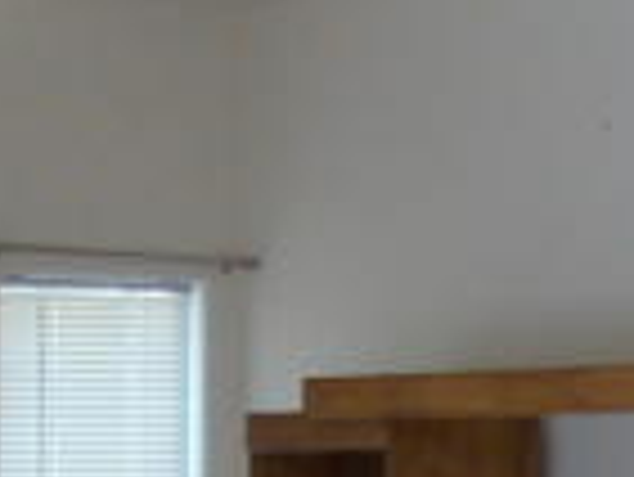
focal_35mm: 167
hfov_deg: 11.7
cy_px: 958
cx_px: 36
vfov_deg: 8.4
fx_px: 3061
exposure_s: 1/30
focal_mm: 4
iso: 125
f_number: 3.1
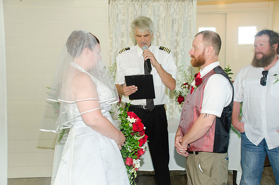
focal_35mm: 48
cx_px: 140
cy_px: 92
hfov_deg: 41.2
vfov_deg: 27.9
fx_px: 371
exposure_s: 1/80
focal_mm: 32
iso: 400
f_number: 5.6
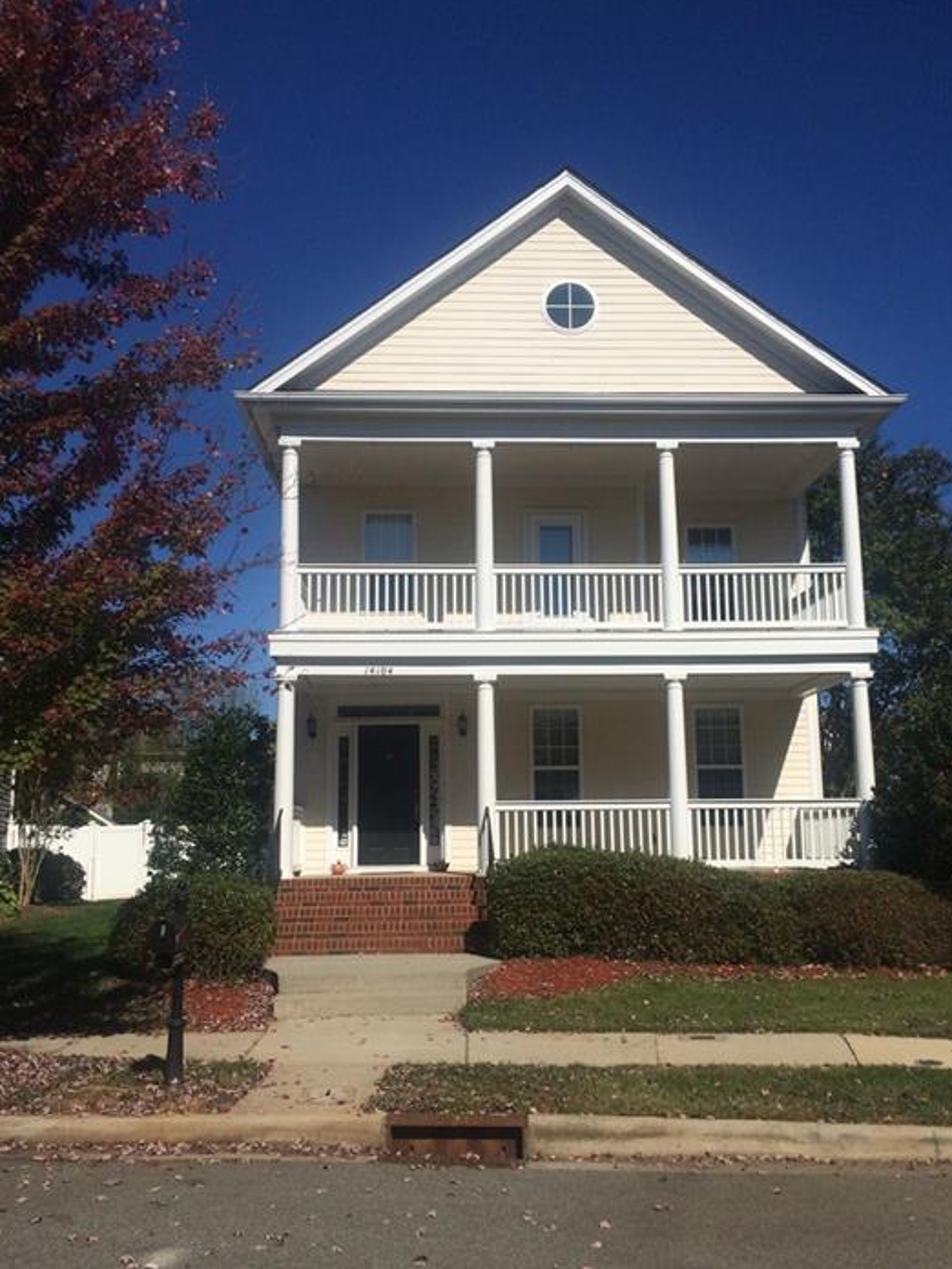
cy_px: 658
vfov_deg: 56.8
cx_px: 511
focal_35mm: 32
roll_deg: +1.4
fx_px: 1173
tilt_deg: +4.0
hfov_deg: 44.1
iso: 32
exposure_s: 1/5128
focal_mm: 4.15
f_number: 2.2
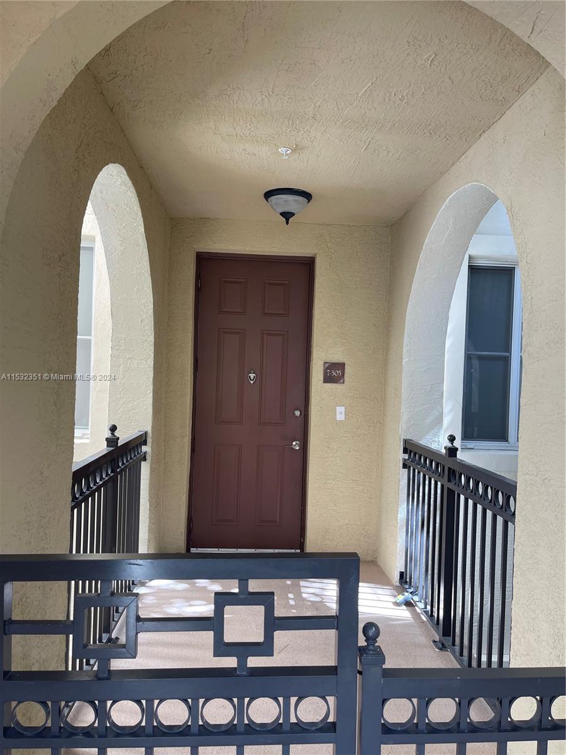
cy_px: 378
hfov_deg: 54.9
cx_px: 283
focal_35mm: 25
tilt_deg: -0.3
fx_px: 545
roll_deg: -1.1
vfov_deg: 69.4
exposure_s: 1/121
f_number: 1.6
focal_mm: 5.1
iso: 40
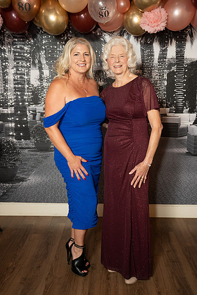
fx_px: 332
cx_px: 98
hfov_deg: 33.0
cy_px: 148
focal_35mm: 40
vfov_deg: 47.9
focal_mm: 40.5
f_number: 2.8
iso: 1000
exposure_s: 1/160
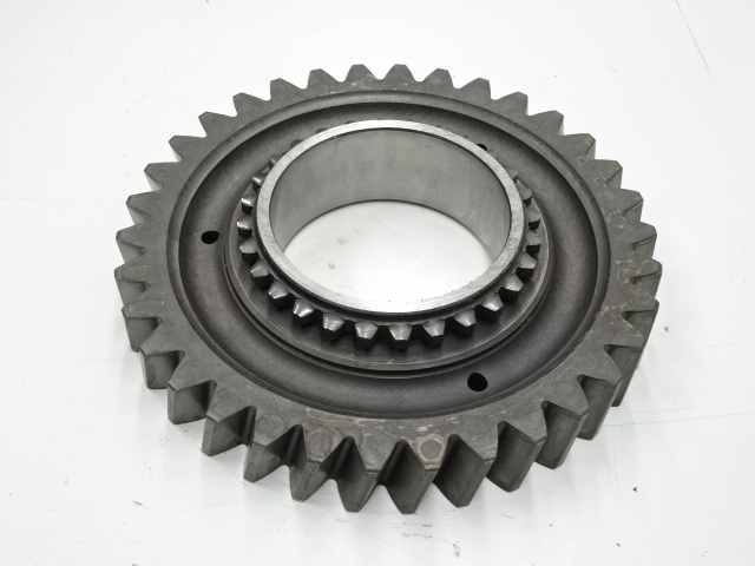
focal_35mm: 46
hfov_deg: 41.2
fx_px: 1003
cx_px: 378
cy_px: 283
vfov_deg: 31.5
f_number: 4.5
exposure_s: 1/50
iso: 160
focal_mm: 7.87
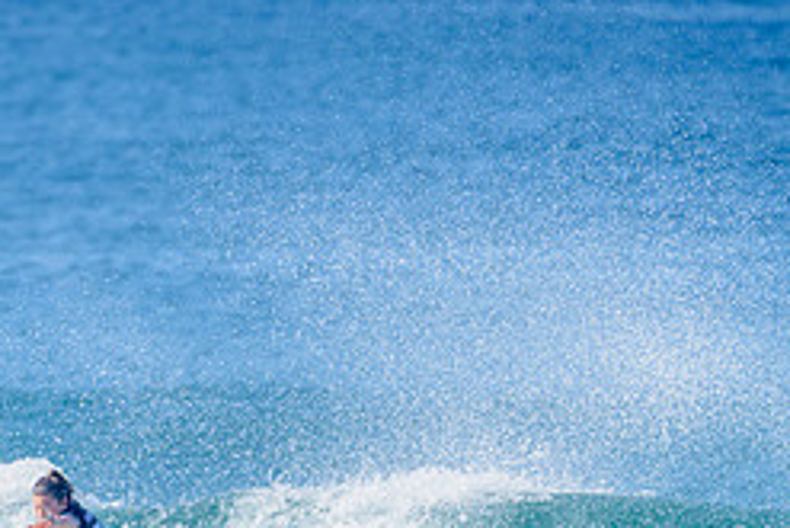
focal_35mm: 1184
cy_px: 581
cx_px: 157
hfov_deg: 1.7
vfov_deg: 1.2
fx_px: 25996
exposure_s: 1/2000
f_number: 5.6
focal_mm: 500
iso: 200
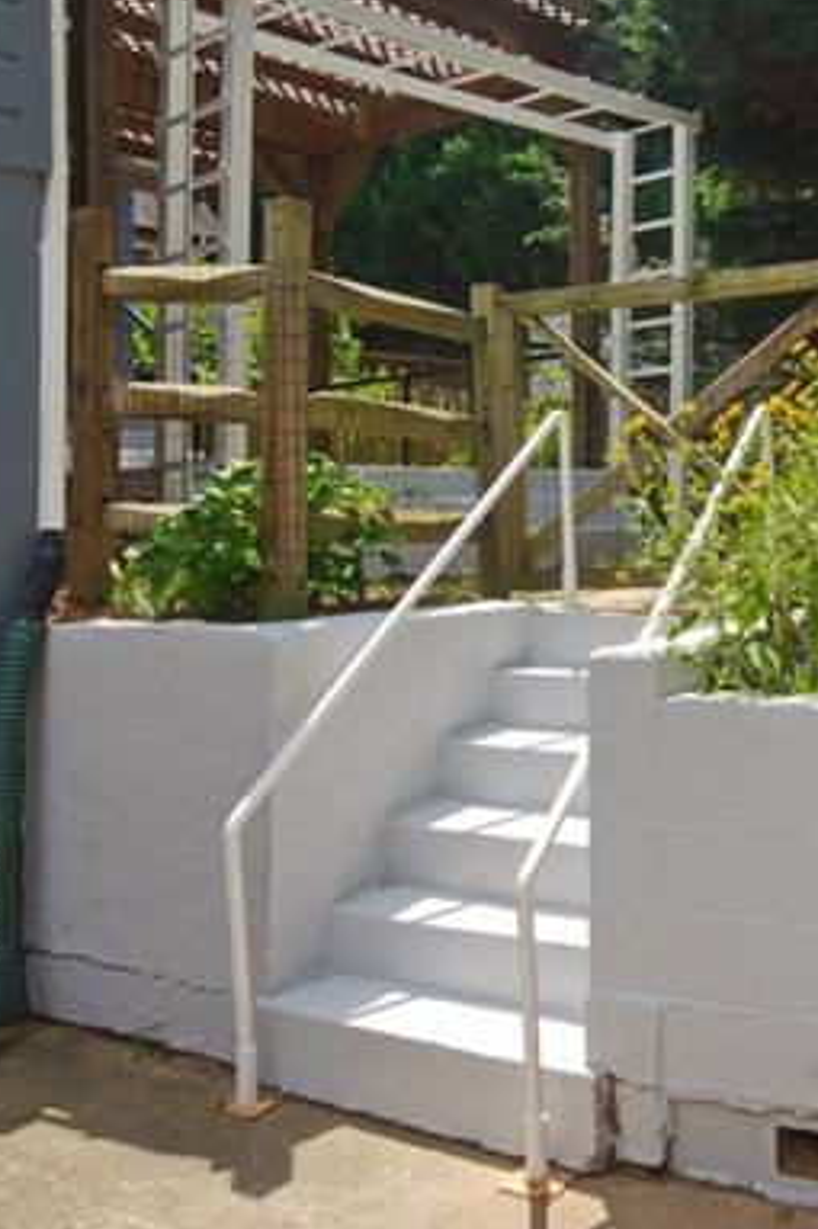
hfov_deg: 33.2
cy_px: 462
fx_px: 1330
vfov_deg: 49.1
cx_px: 661
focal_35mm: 39
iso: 320
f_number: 11
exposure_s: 1/400
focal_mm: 13
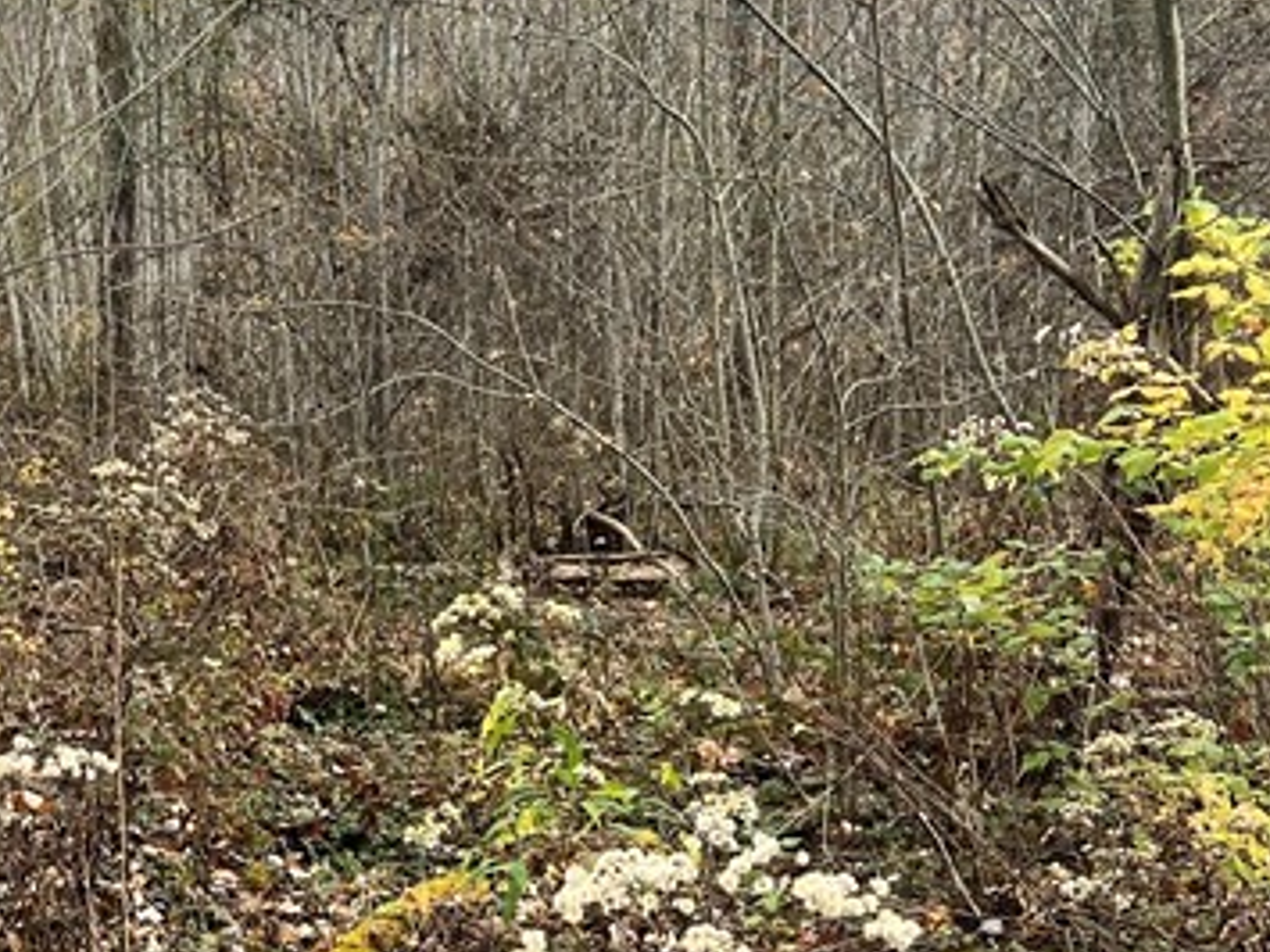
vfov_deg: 19.5
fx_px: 2751
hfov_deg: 24.9
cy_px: 297
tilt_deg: -0.6
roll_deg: -0.7
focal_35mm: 75
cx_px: 25
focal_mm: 5.7
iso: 50
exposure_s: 1/1224
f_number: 1.5
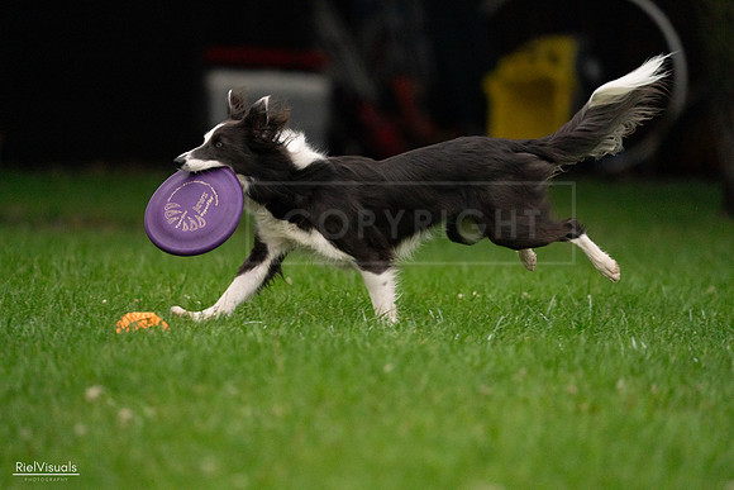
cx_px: 367
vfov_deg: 2.3
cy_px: 245
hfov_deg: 3.4
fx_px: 12236
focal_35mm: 600
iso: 6400
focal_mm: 600
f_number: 6.3
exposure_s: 1/1600
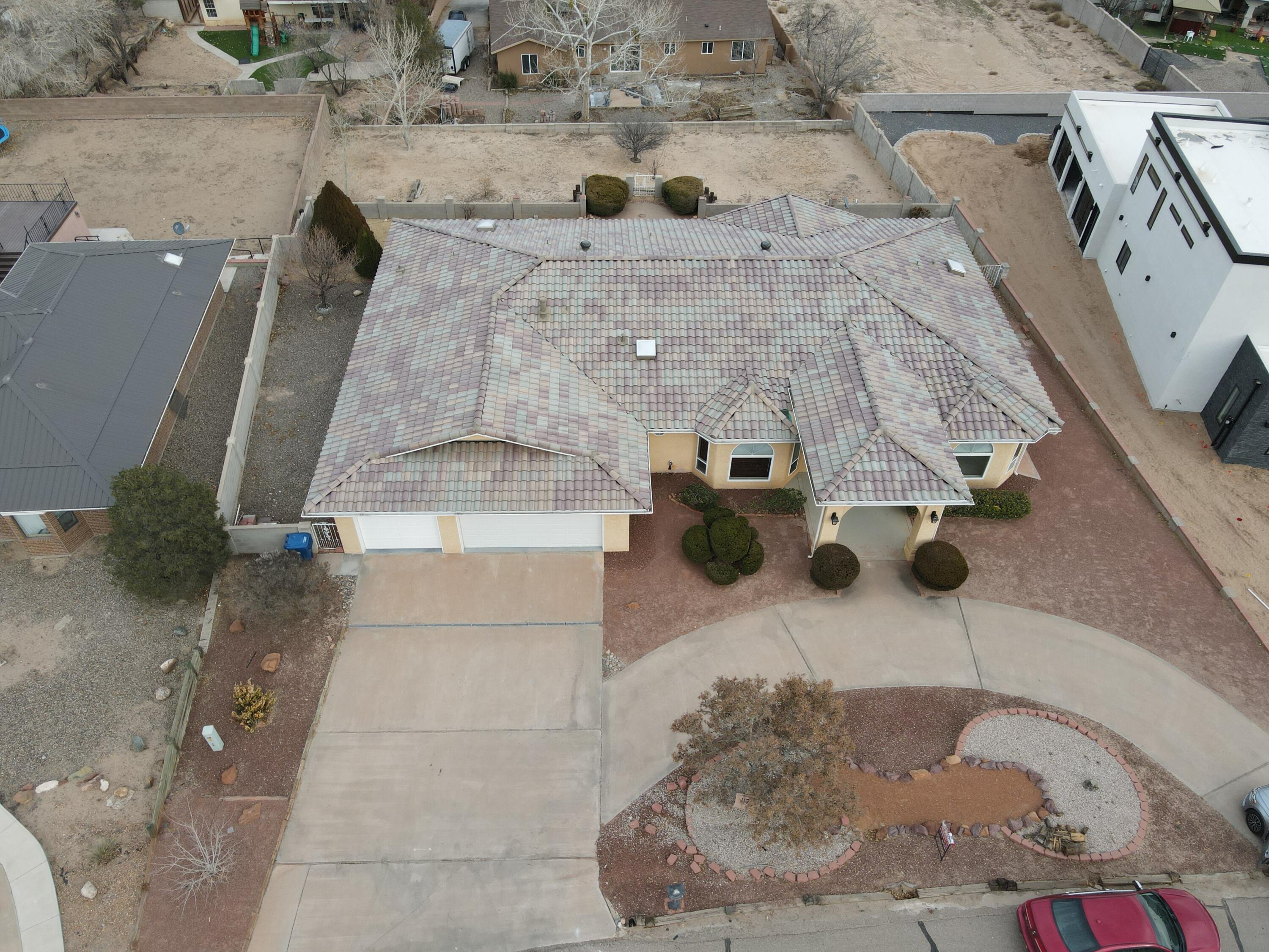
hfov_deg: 71.6
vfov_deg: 56.8
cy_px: 476
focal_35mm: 24
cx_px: 634
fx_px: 880
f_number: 2.8
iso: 110
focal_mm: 4.5
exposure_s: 1/240
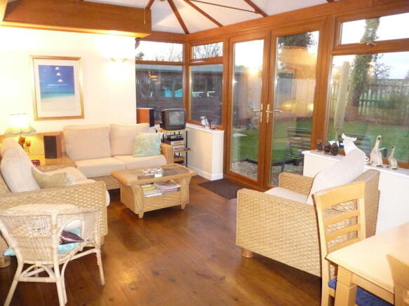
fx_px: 331
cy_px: 153
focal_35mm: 28
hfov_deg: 63.5
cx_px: 204
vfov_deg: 49.7
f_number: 3.3
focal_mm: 4.7
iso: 1000
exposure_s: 1/30
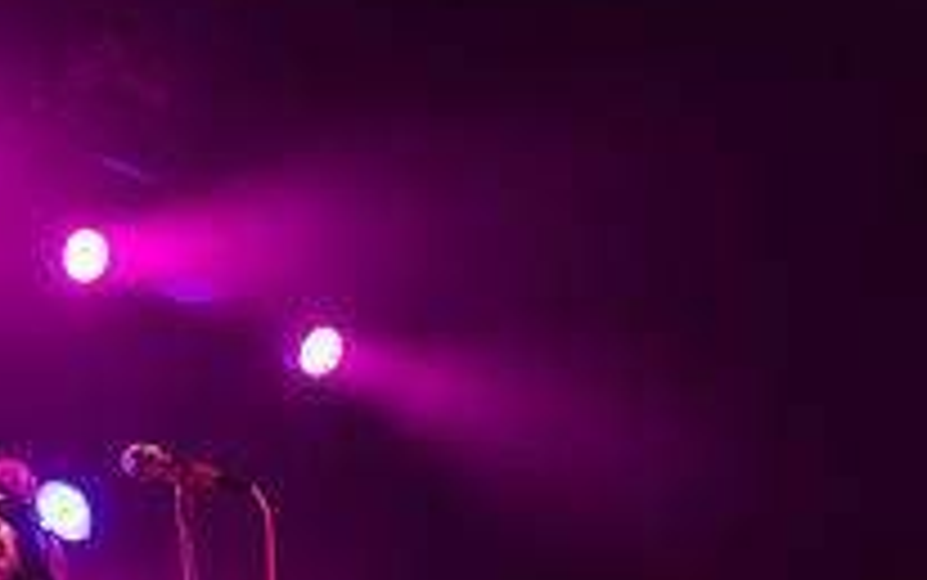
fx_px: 1744
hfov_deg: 24.8
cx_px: -356
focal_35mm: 69
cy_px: 807
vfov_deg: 17.4
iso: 2500
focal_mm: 24
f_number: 3.2
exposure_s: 1/200
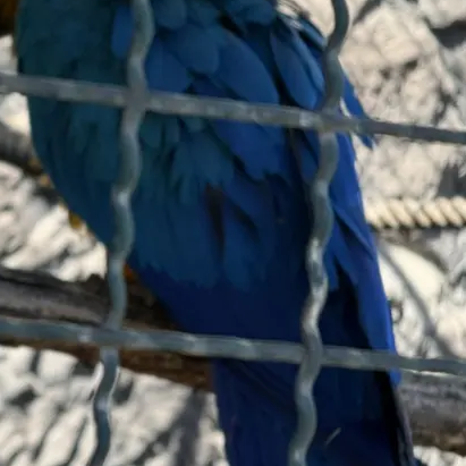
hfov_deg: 6.6
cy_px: 74
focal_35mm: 264
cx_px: 68
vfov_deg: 6.6
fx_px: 4021
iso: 50
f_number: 2.8
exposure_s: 1/450
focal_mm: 15.66
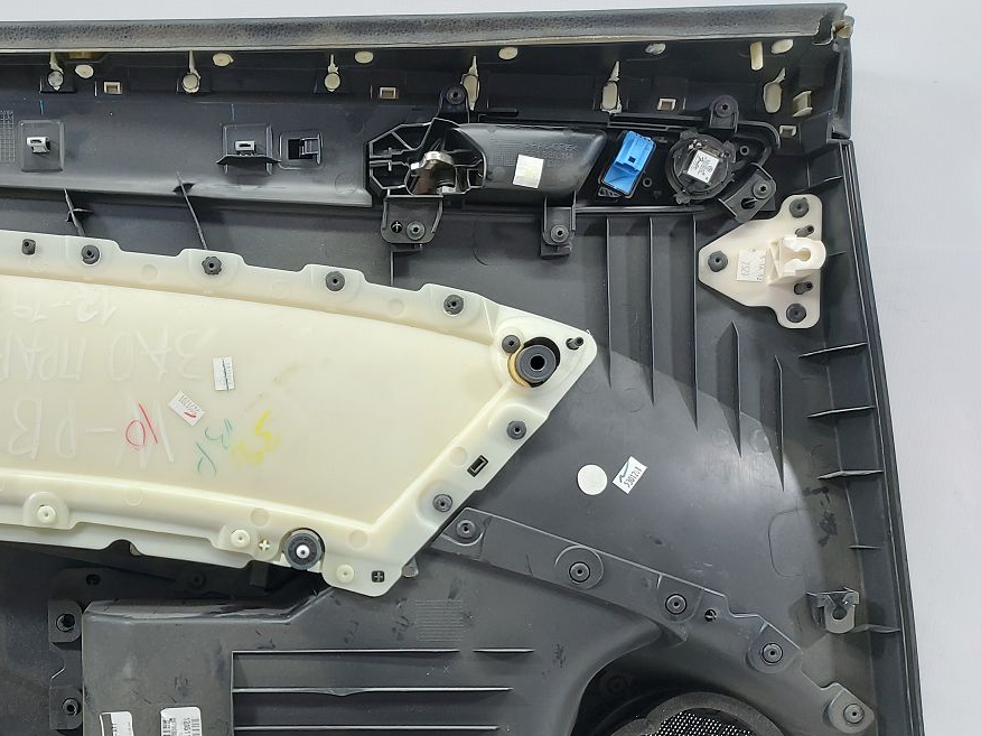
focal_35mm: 38
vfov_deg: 37.1
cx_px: 261
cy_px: 516
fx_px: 1077
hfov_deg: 47.4
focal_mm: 5.23
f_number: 1.8
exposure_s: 1/50
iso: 80
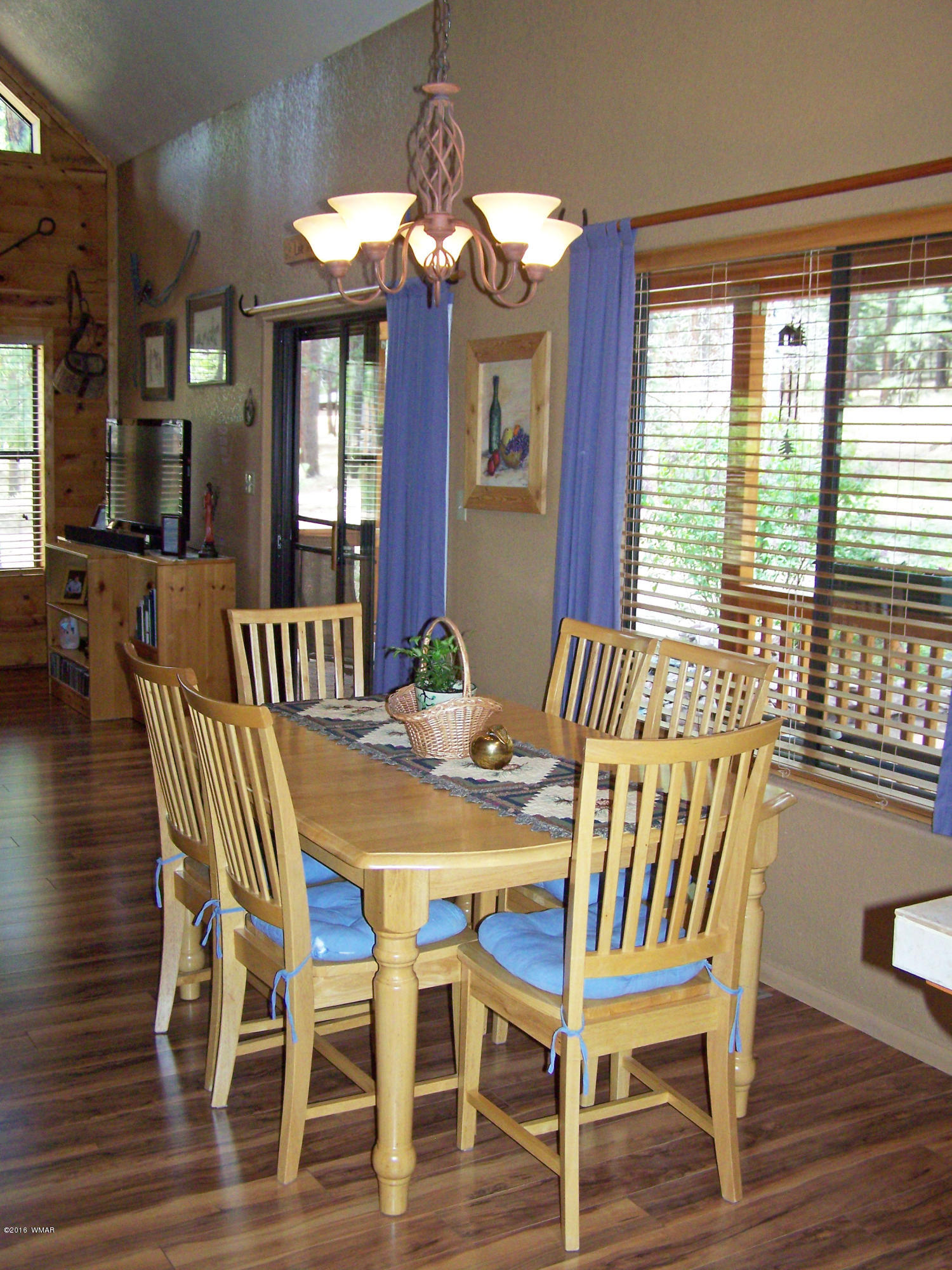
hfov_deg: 37.7
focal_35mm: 38
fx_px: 1393
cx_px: 476
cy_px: 635
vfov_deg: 49.0
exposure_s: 1/60
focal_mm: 6.3
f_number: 2.8
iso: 160
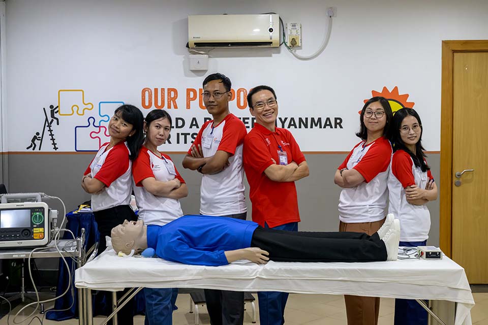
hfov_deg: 37.5
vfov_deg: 25.5
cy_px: 162
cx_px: 244
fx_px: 718
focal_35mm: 53
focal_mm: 53
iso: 9000
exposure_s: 1/250
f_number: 6.3
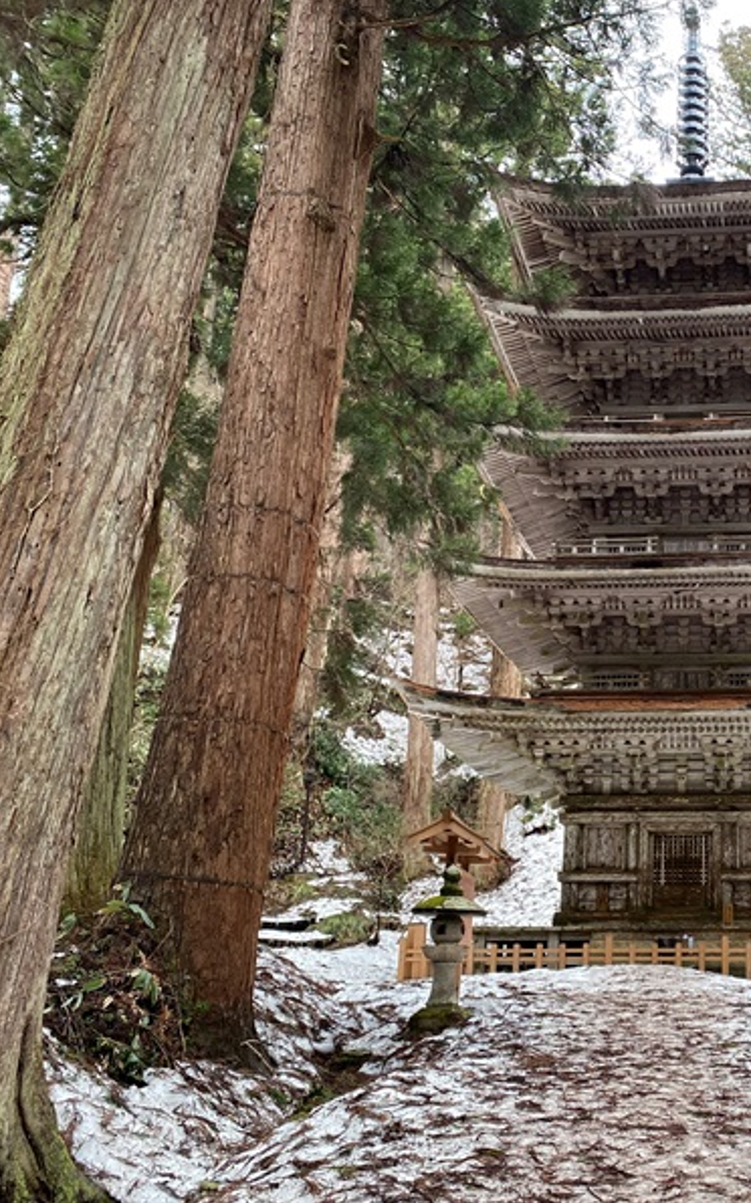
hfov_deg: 32.3
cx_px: 705
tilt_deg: +16.8
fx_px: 1213
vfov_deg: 52.8
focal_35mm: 37
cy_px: 602
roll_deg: -0.2
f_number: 1.8
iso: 125
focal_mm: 4.25
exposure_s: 1/112
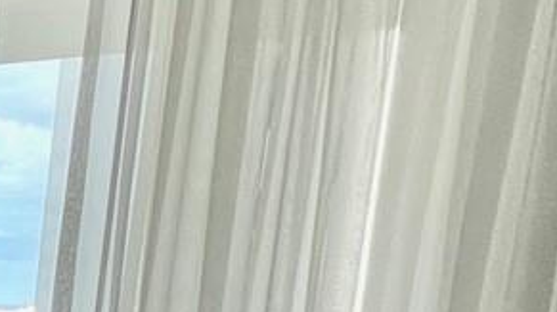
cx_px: -880
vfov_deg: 14.5
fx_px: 1151
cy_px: 459
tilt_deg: -7.5
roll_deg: -0.1
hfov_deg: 13.9
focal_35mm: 78
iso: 50
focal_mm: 1.57
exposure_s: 1/99
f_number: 1.8
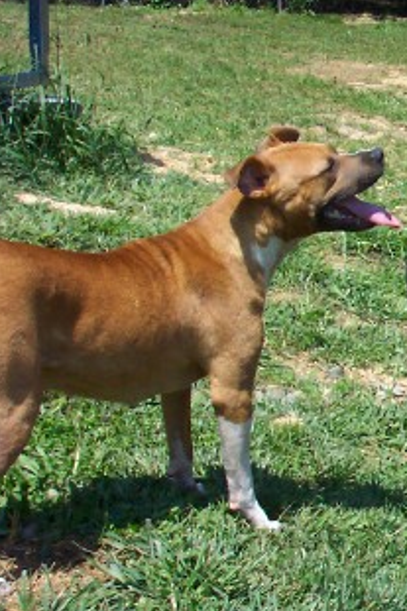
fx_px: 764
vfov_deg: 43.6
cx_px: 240
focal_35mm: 45
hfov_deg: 29.8
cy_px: 297
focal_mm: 7.5
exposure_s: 1/180
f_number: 9.5
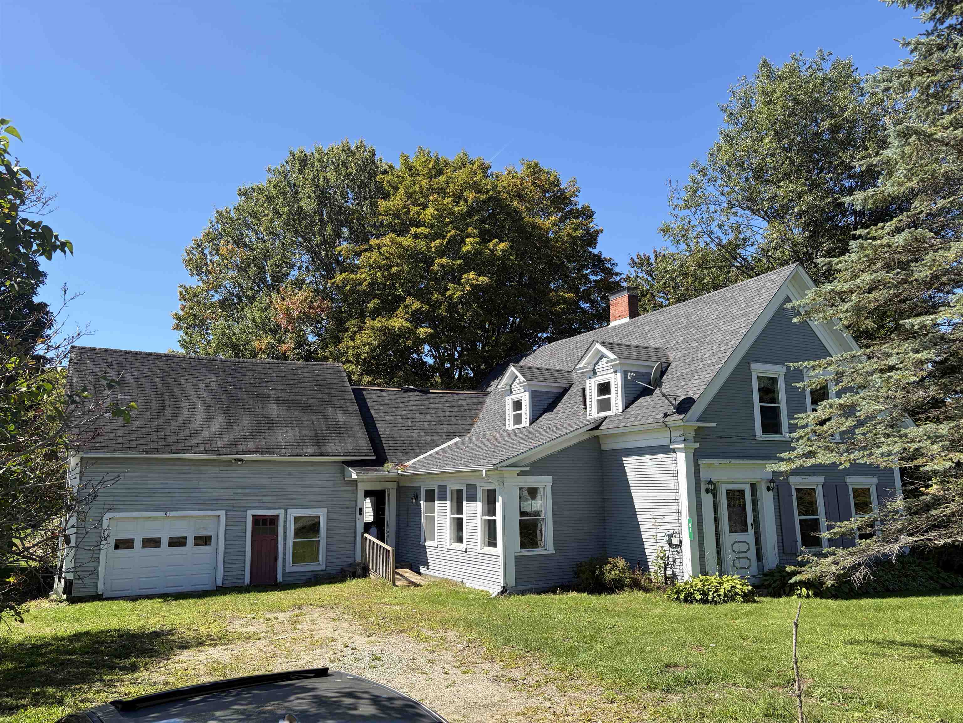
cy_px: 362
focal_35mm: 26
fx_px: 723
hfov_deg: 67.3
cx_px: 482
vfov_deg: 53.1
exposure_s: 1/2012
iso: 50
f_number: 1.6
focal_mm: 5.96
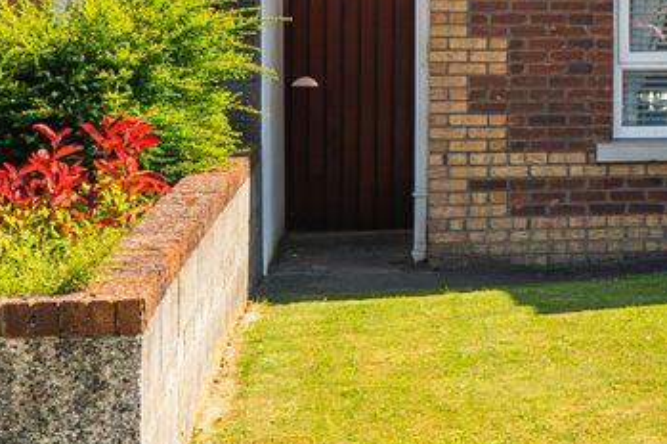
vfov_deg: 10.2
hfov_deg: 13.7
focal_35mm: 133
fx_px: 2462
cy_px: -10
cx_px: 1215
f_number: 8
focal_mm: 29
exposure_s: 1/100
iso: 2500
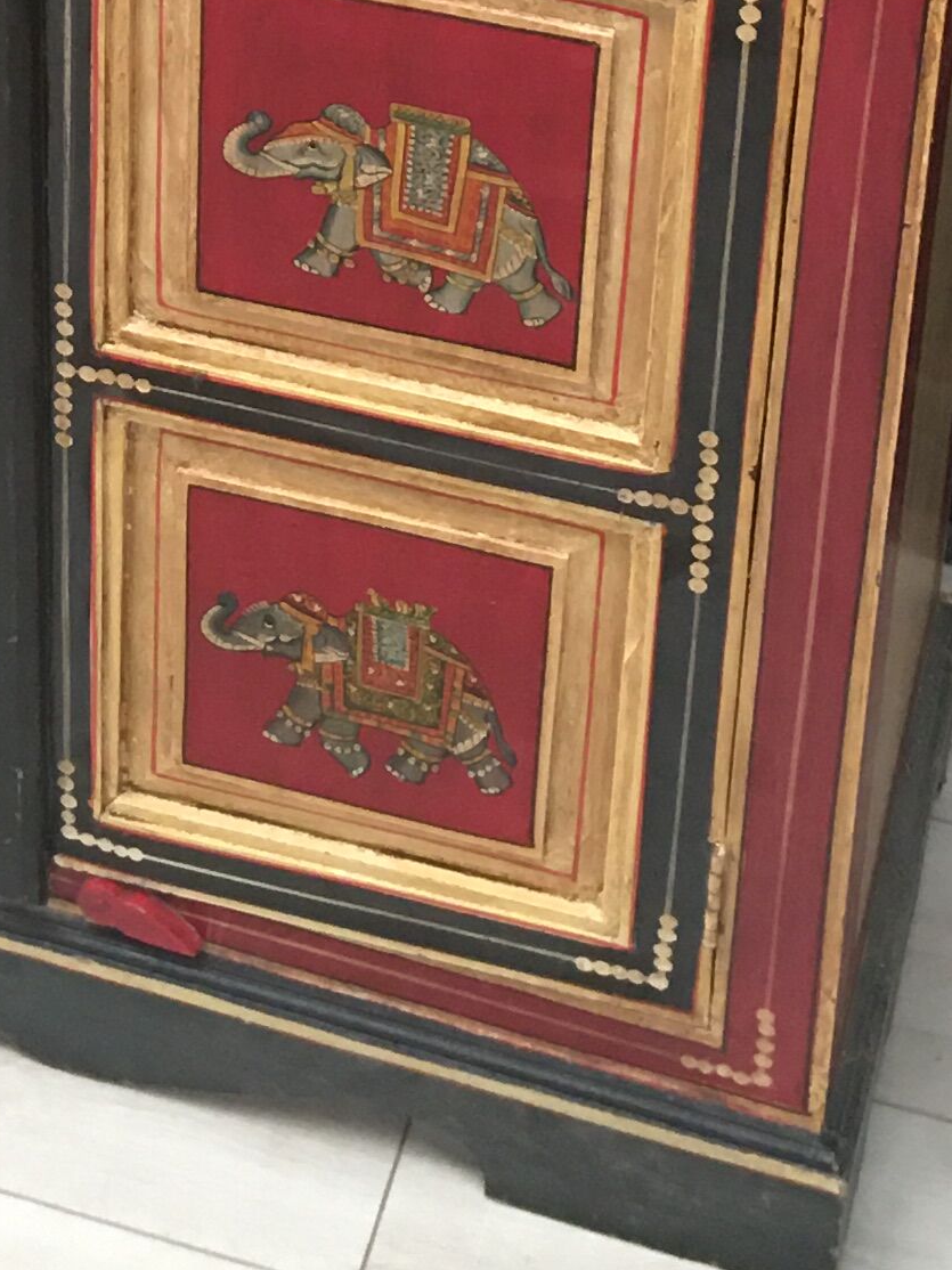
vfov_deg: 16.6
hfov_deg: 14.0
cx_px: 234
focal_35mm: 105
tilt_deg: -24.1
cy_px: -772
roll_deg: -1.4
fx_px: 3852
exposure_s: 1/17
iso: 80
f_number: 2.2
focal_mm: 4.15
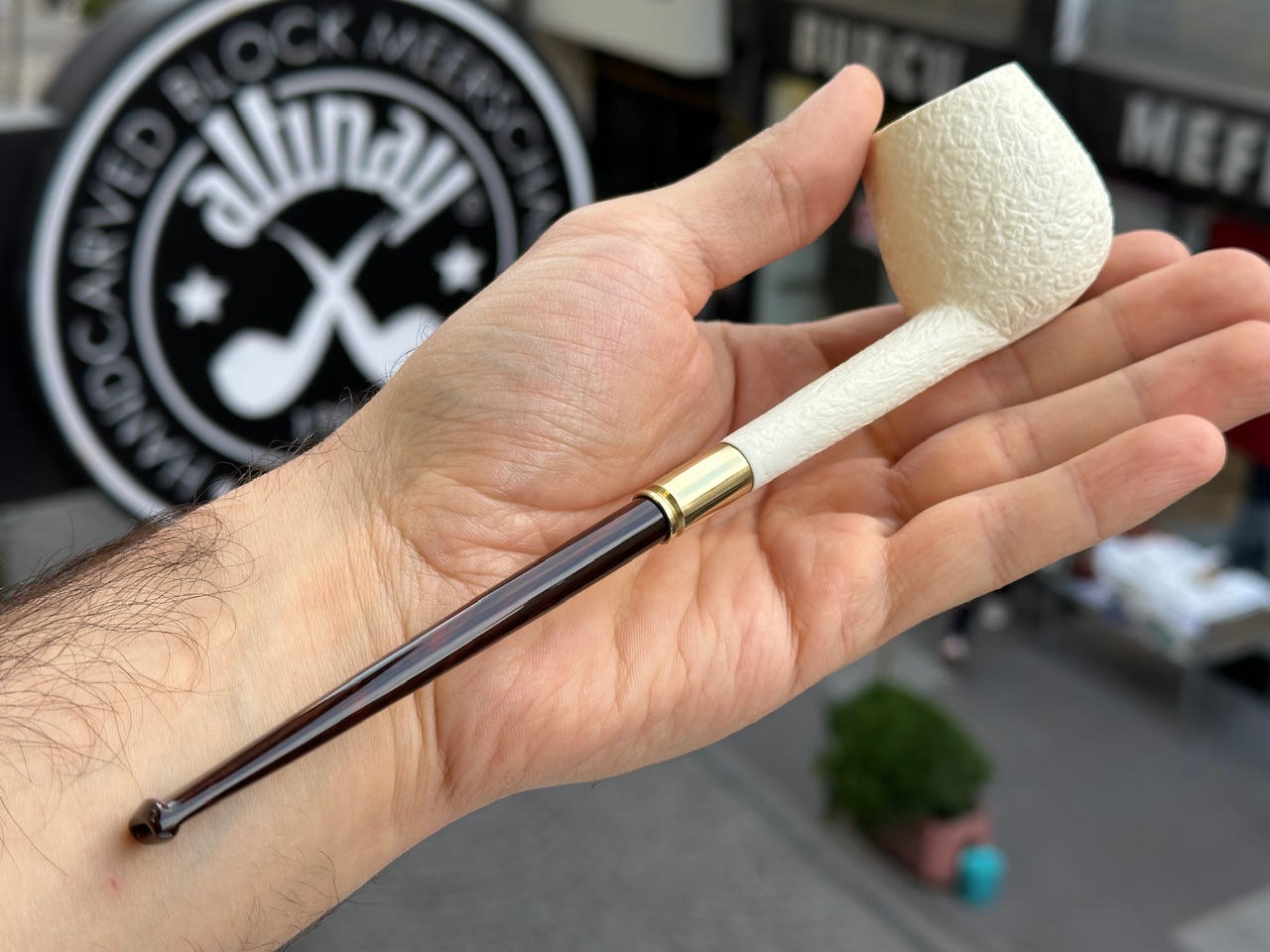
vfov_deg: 30.3
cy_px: 476
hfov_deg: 39.7
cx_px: 635
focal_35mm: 48
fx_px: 1761
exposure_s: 1/211
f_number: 1.78
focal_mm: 6.86
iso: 50
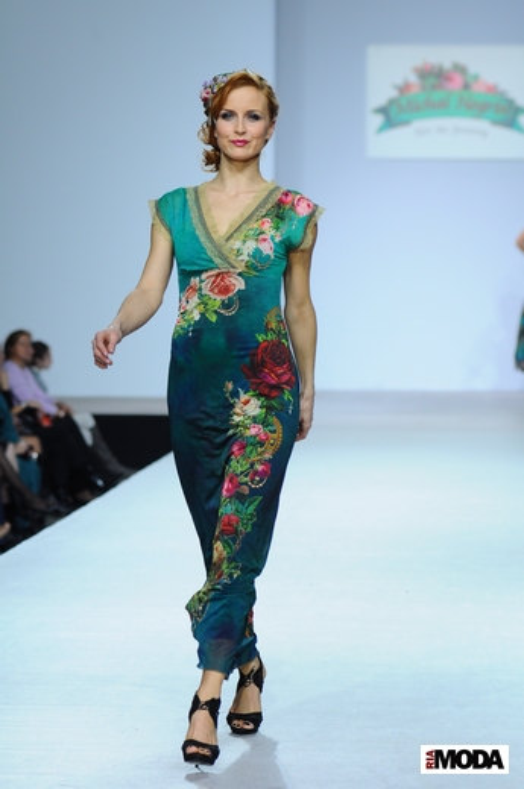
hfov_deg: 8.1
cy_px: 394
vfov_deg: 12.2
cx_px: 262
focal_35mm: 168
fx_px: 3680
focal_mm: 112
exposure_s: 1/500
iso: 400
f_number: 4
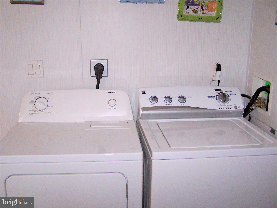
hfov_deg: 49.0
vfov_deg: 37.7
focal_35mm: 38
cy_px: 104
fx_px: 304
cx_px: 138
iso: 140
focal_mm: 6.3
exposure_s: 1/60
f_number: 2.8
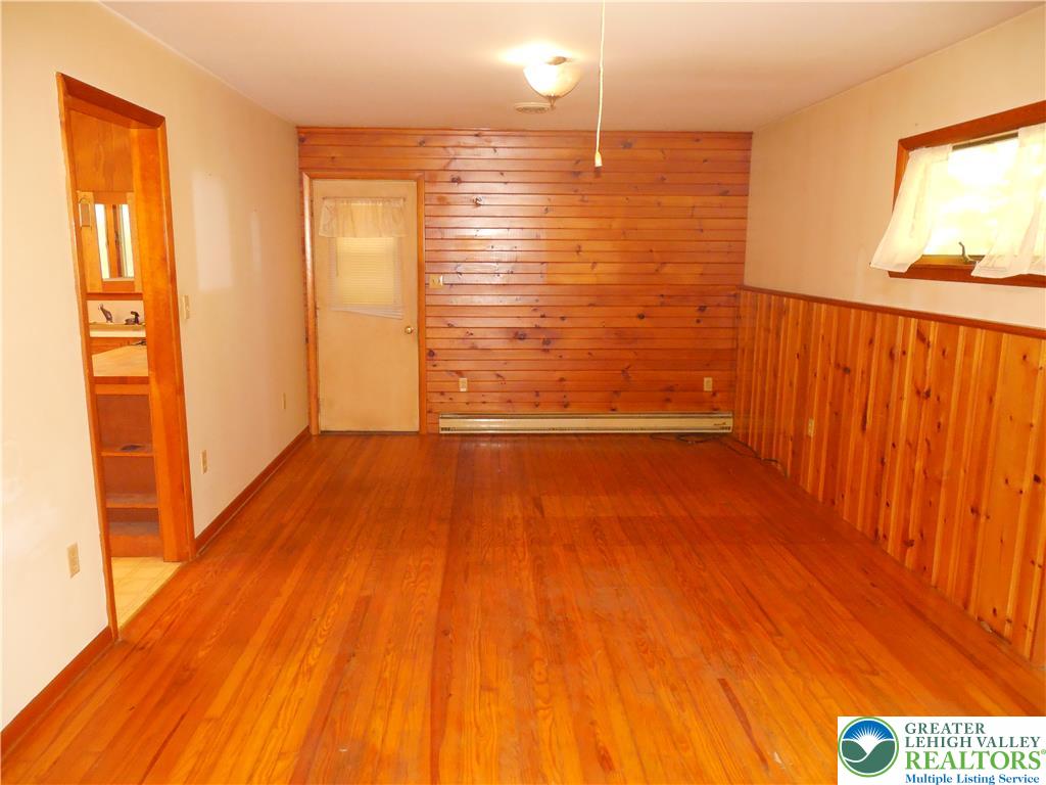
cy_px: 392
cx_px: 523
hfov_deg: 69.4
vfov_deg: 54.9
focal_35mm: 25
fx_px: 755
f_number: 3.3
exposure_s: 1/25
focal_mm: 4.5
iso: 800
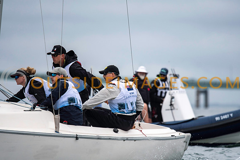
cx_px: 120
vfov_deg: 3.1
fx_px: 3001
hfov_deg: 4.6
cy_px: 80
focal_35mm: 450
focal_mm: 300
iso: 250
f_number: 4
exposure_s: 1/3200
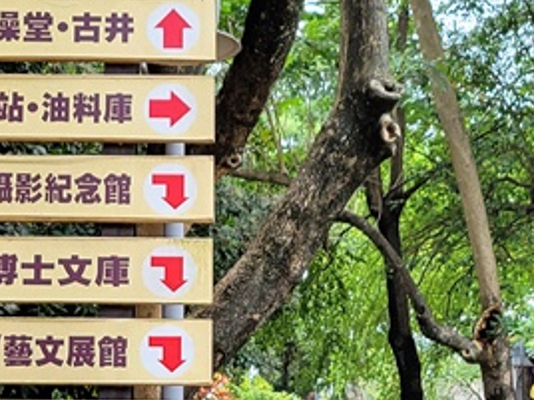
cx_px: 213
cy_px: 338
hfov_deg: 20.2
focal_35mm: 97
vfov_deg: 15.1
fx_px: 1496
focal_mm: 5.4
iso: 40
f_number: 1.8
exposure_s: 1/128
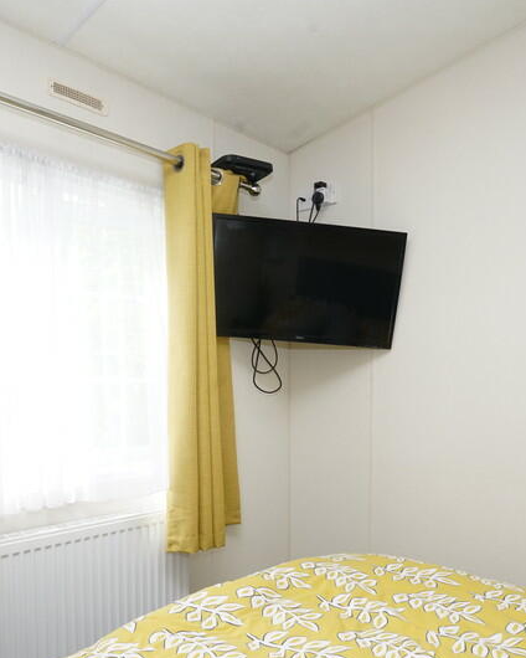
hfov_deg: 49.9
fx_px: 564
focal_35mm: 29
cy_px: 421
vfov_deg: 59.5
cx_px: 237
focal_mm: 16
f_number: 10
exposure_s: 1/60
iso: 640
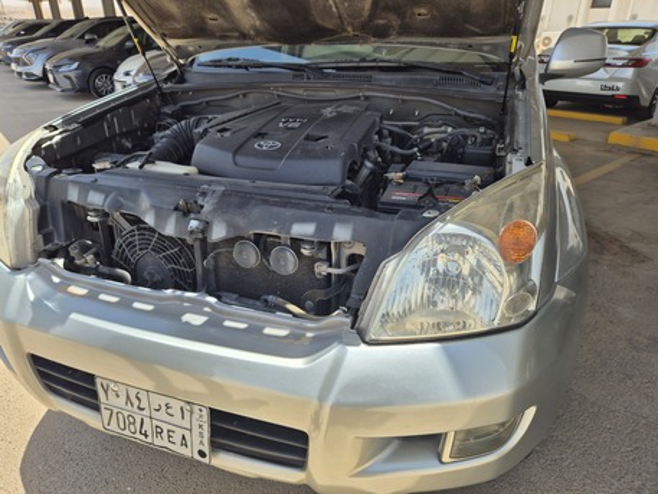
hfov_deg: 73.9
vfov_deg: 58.9
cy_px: 247
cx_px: 329
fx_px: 437
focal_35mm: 23
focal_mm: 5.4
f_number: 1.8
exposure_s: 1/1104
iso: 25
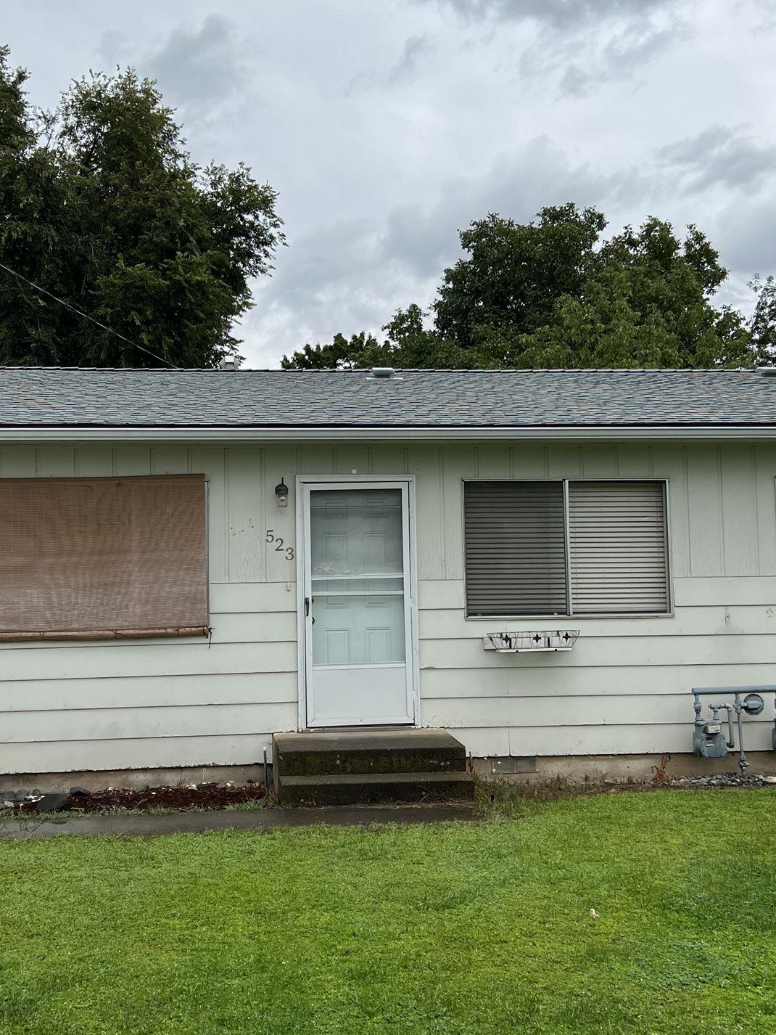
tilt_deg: +4.7
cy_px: 482
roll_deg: +0.2
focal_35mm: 42
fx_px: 1255
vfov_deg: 44.8
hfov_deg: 34.3
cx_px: 347
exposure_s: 1/2123
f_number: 1.5
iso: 50
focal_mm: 5.7
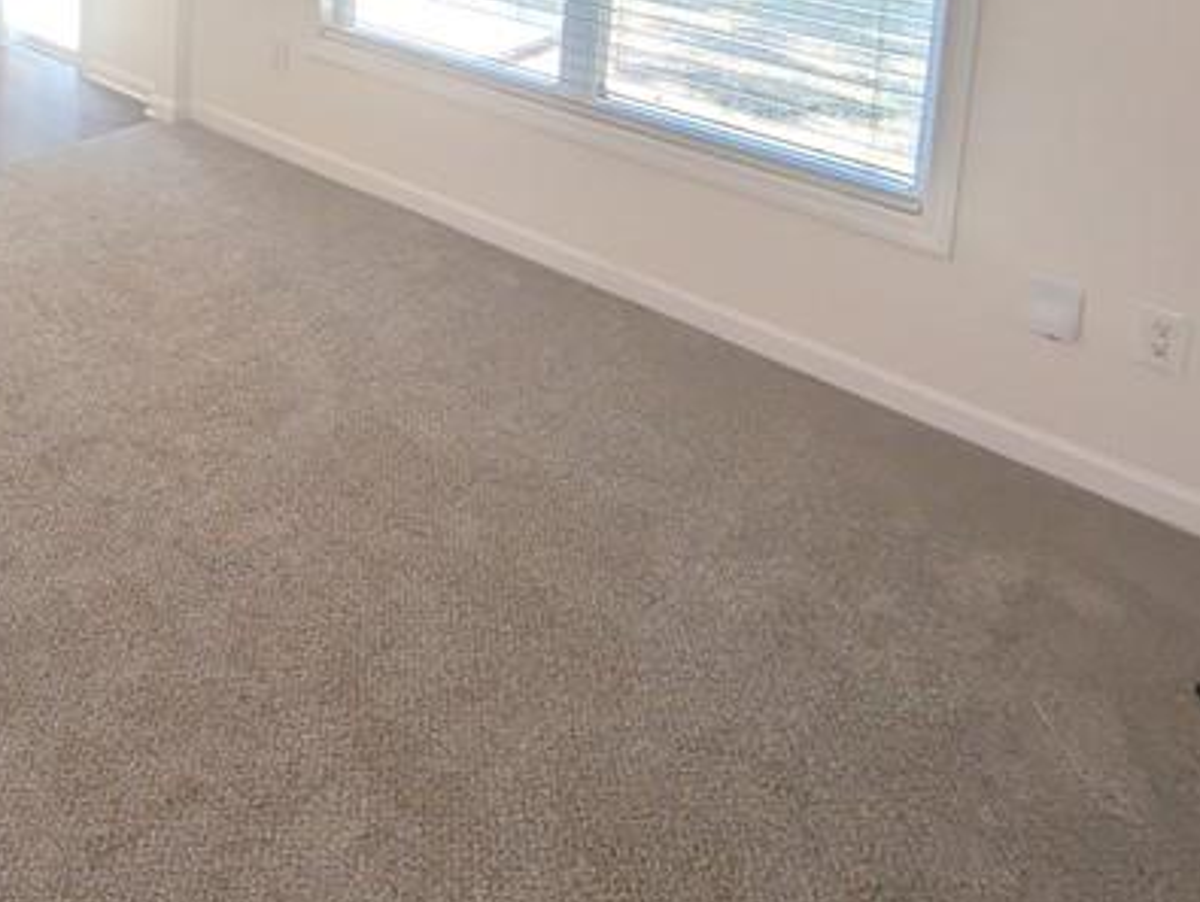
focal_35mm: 31
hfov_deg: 52.3
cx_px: 150
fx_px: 1076
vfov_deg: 36.5
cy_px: -149
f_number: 1.7
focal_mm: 2.02
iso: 141
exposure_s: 1/120
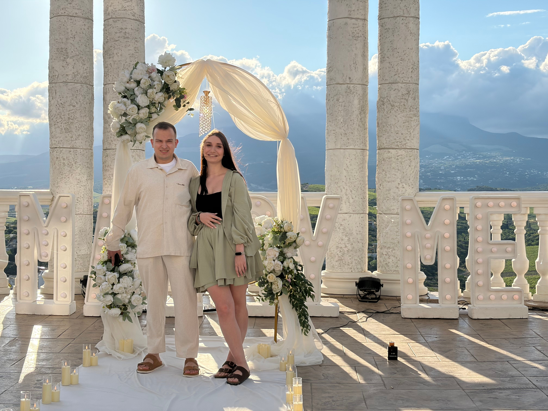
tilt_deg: +0.2
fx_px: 823
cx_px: 274
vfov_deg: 28.0
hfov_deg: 36.8
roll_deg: +0.1
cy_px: 206
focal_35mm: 52
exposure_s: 1/2994
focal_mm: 5.96
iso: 50
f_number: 1.6
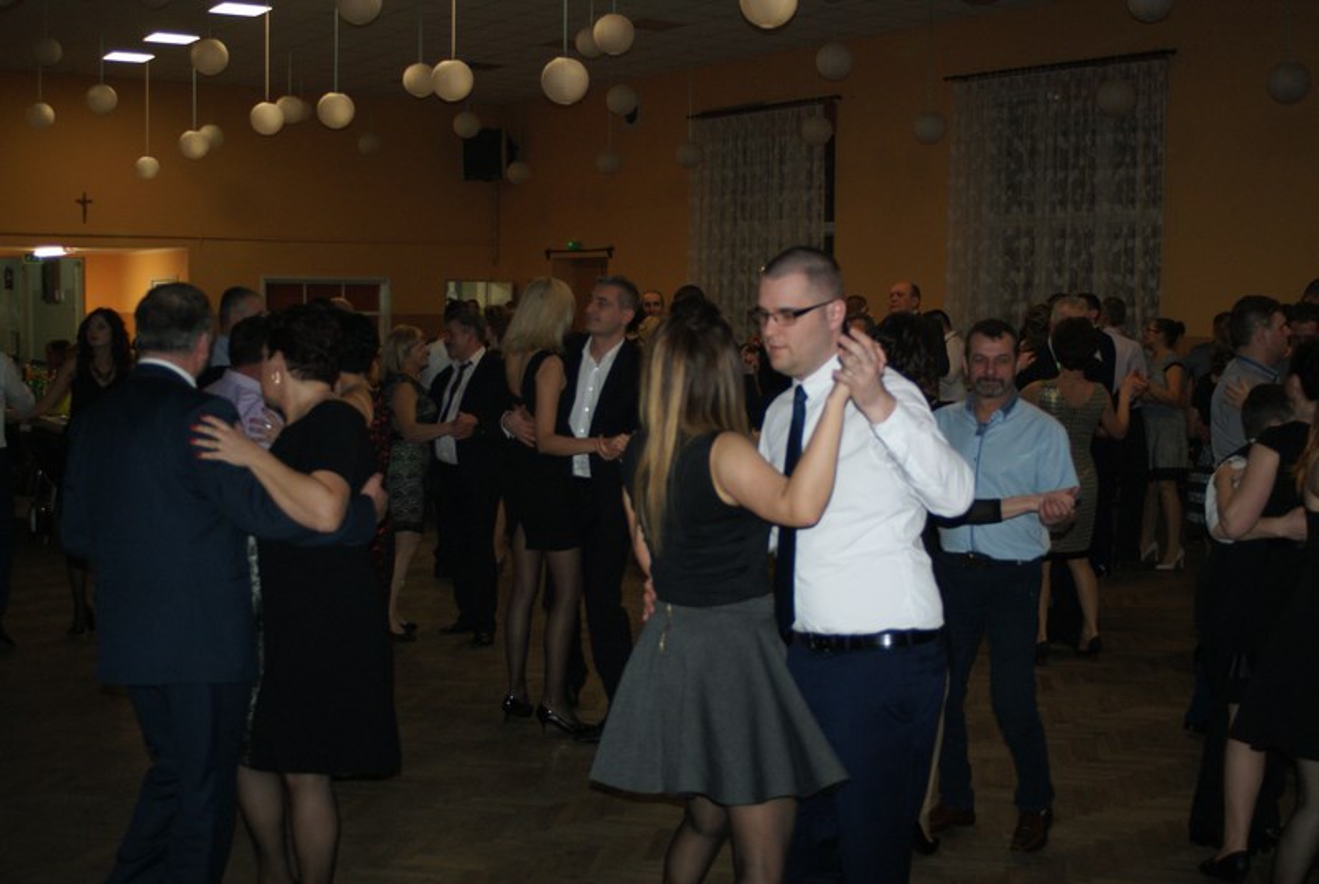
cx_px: 660
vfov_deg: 32.0
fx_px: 1541
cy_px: 442
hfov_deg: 46.3
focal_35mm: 42
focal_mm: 28
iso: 400
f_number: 3.5
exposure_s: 1/60
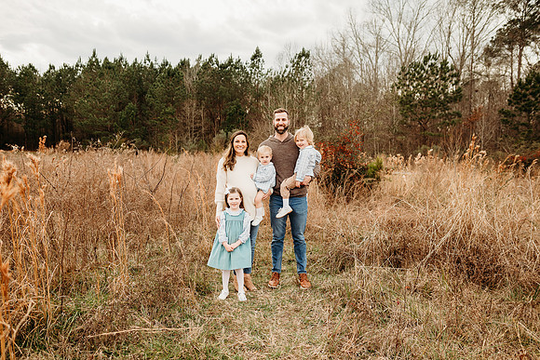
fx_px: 360
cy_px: 180
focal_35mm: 24
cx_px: 270
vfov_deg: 53.2
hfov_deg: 73.7
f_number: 3.2
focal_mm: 24
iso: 160
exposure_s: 1/400
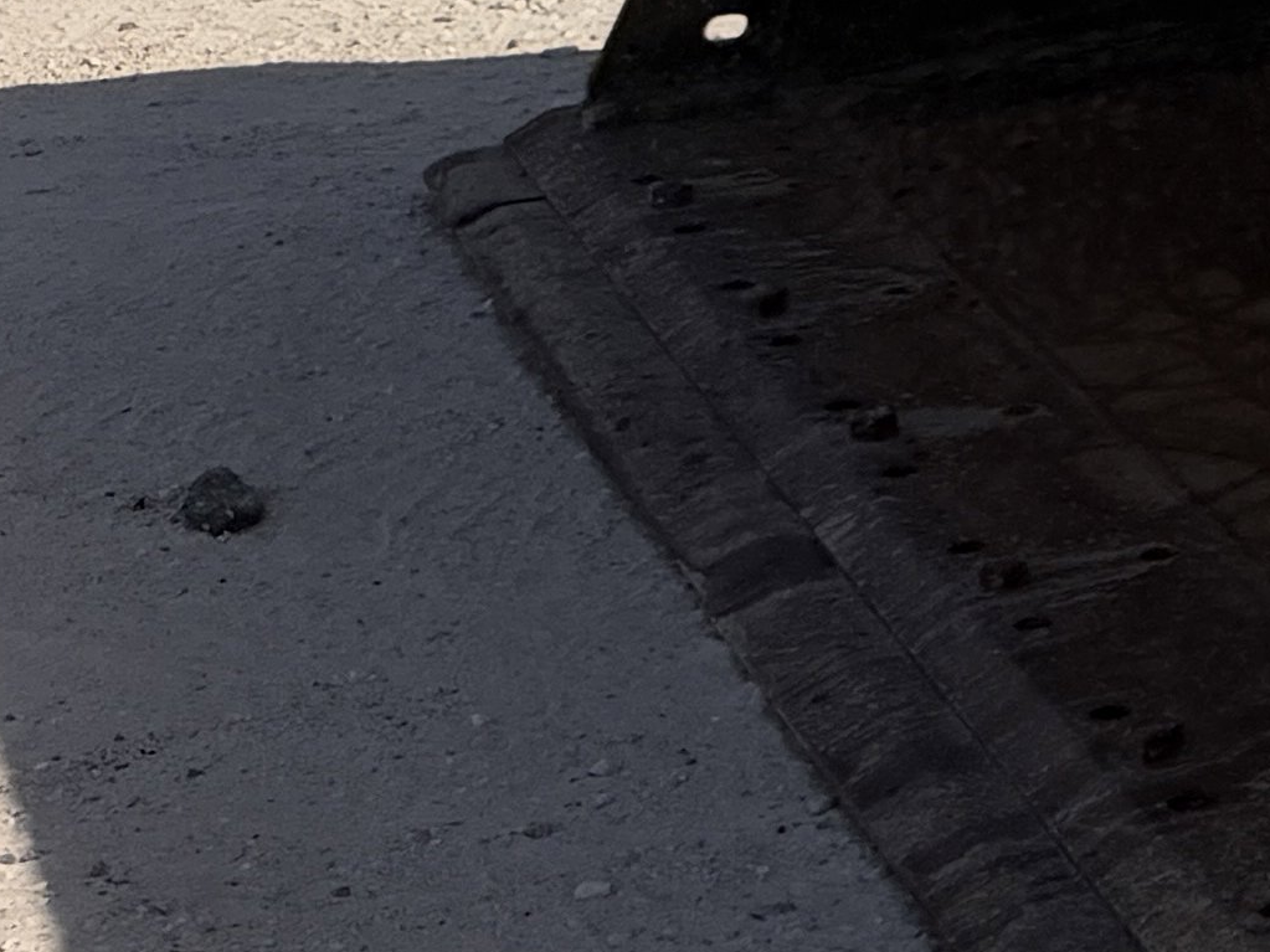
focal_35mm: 134
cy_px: -690
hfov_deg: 11.3
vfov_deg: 10.5
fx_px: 4916
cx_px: 3372
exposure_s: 1/11905
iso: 100
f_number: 1.78
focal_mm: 6.76
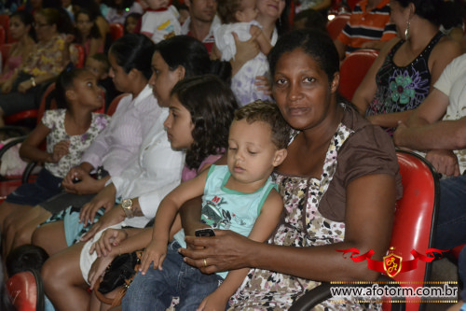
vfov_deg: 18.2
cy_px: 156
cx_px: 233
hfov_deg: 27.0
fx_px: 970
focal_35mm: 75
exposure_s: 1/60
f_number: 4.8
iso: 3200
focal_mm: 50
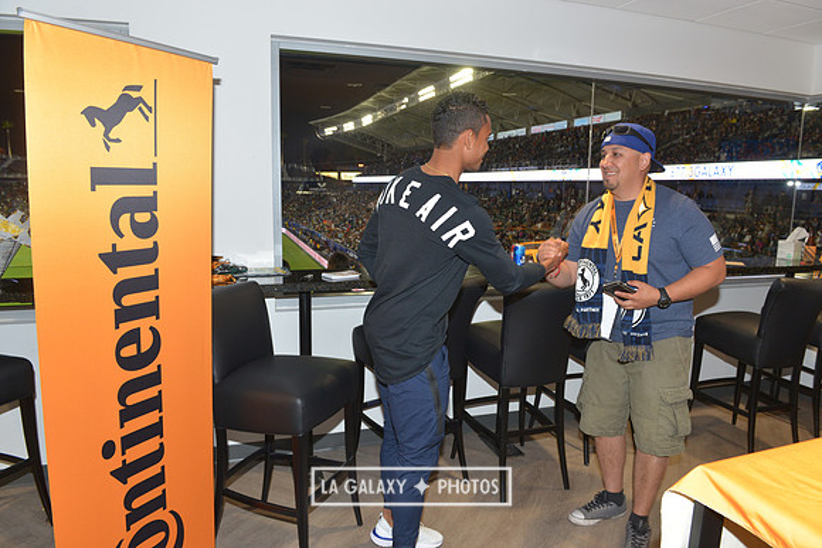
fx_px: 548
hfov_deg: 73.7
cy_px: 274
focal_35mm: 24
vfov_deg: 53.2
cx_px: 411
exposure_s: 1/60
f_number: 7.1
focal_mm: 24
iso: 800
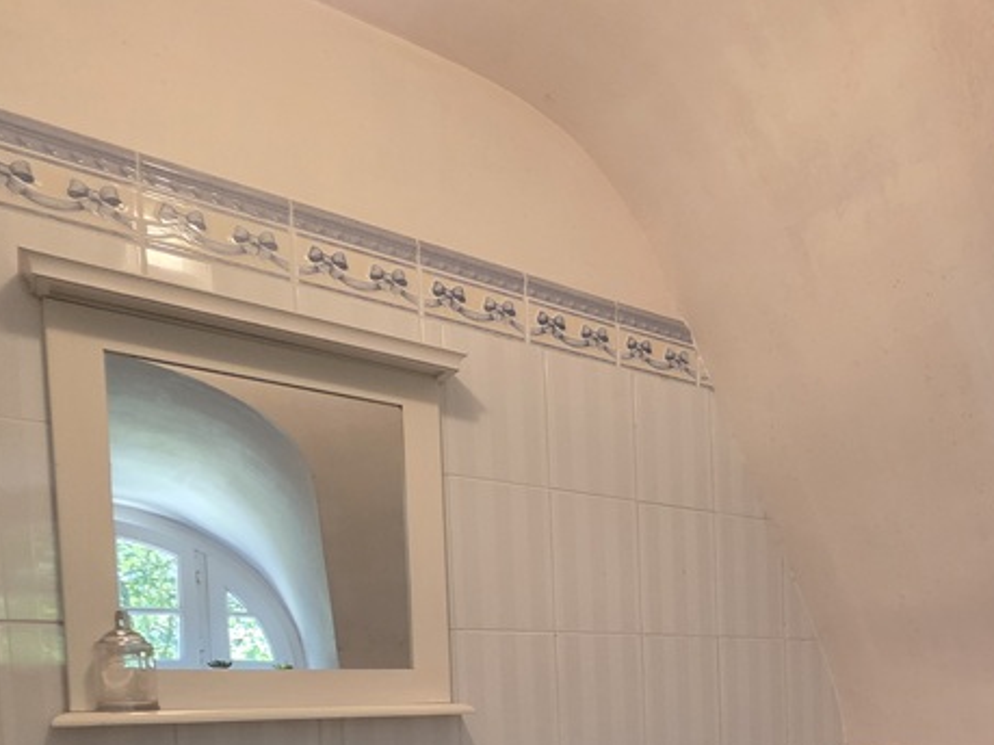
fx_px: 833
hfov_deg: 50.1
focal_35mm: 29
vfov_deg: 42.5
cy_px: 723
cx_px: 992
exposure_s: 1/100
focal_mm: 2.2
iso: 320
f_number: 1.9
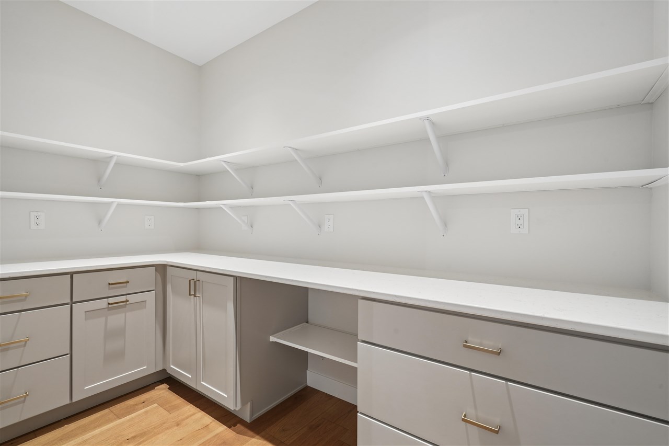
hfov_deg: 96.7
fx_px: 297
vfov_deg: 73.7
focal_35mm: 16
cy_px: 223
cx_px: 334
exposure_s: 1/6
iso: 400
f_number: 10
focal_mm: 16
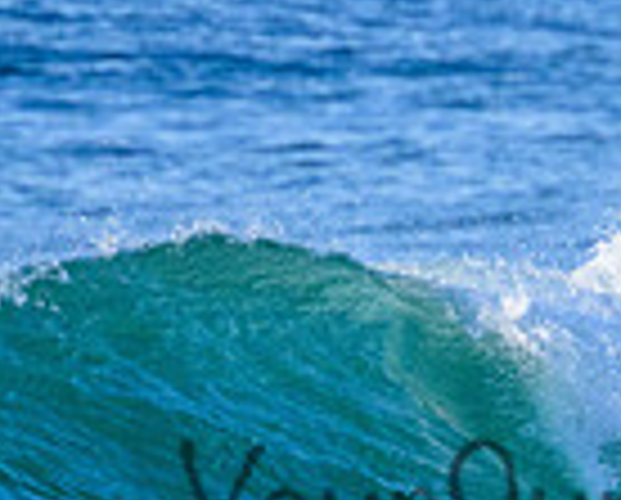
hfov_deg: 0.6
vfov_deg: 0.5
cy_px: 471
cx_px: 644
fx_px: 57925
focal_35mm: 3145
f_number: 11
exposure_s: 1/2000
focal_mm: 800
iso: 2000
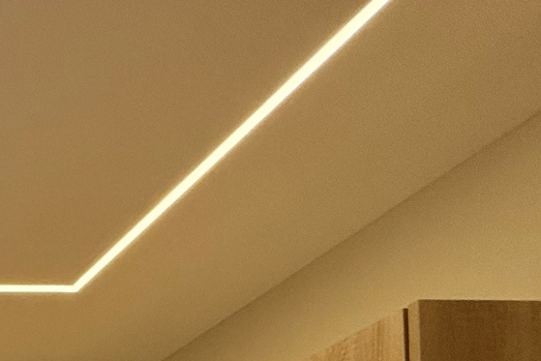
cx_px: -378
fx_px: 752
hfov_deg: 24.0
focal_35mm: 50
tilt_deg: +1.5
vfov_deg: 18.9
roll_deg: -0.2
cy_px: 691
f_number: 2.2
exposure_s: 1/100
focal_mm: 2.22
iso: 64
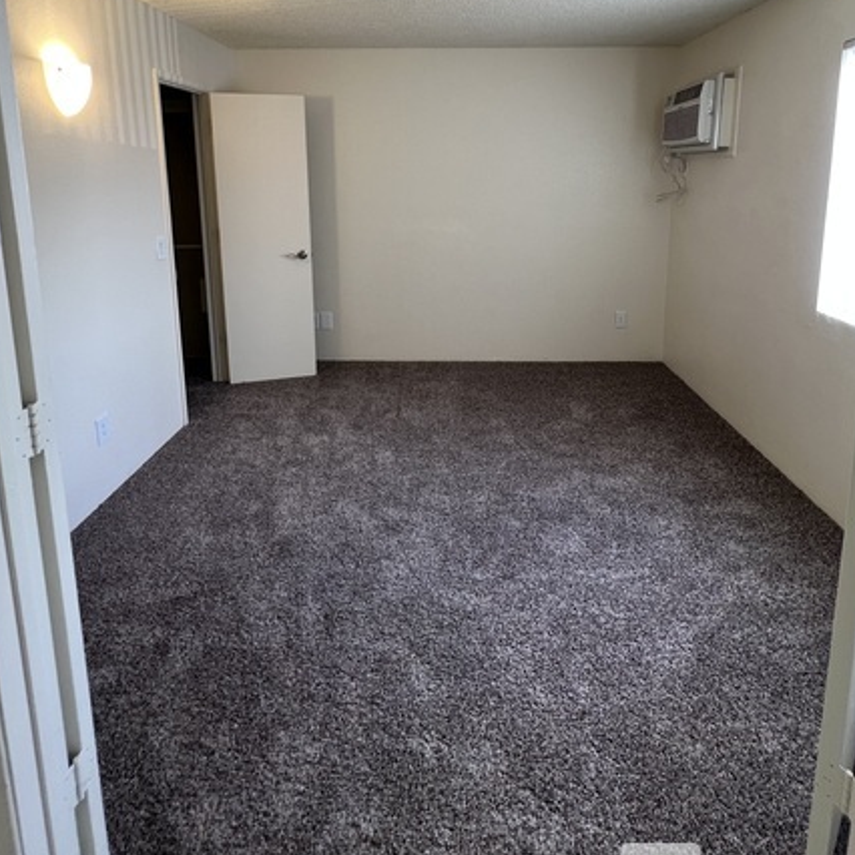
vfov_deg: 76.9
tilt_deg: -8.8
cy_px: 254
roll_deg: +0.3
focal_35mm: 18
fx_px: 503
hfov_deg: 80.7
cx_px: 444
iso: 125
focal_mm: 1.57
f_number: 1.8
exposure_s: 1/60
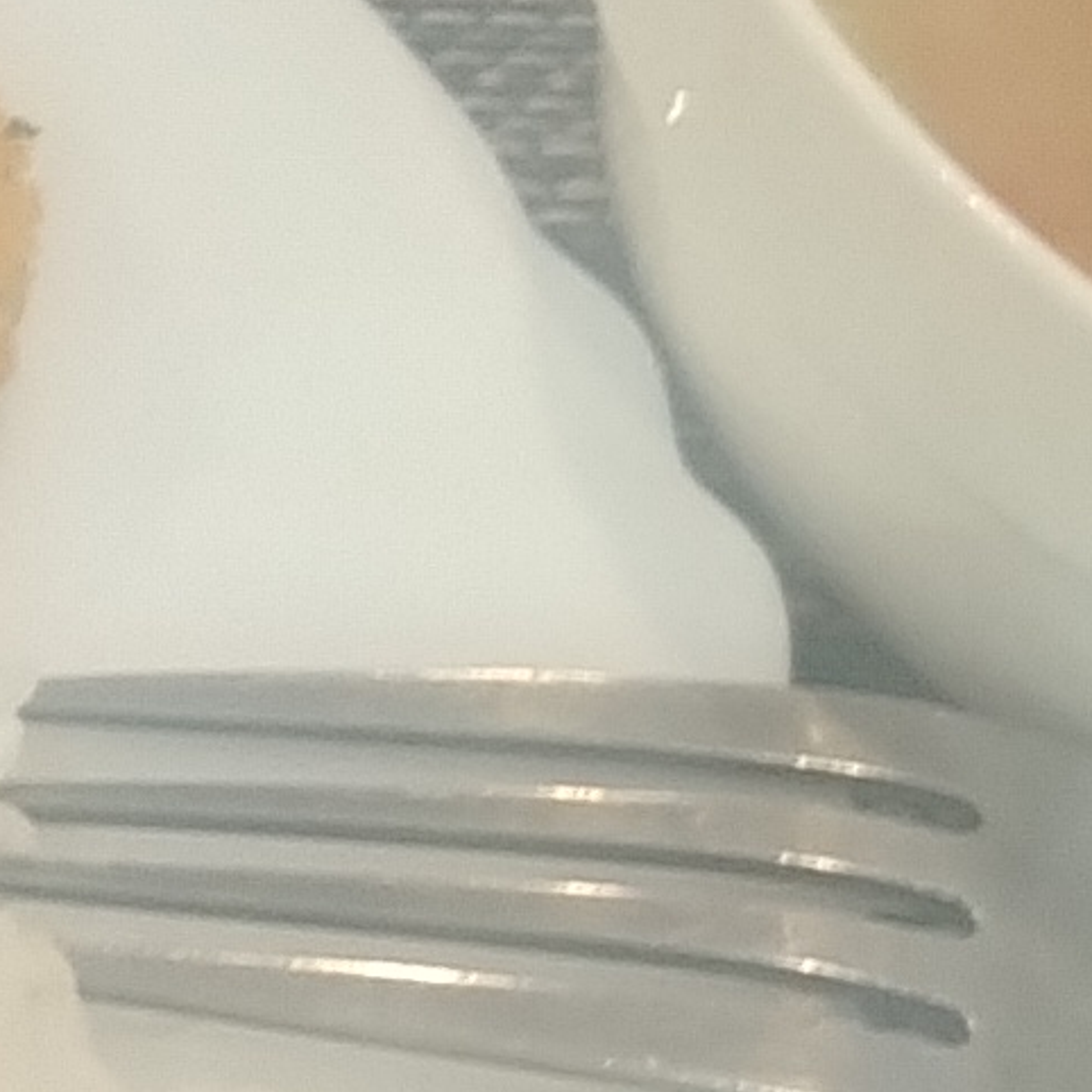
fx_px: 6282
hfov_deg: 8.6
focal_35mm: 176
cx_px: -1896
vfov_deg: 9.9
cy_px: 109
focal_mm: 5.25
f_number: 1.75
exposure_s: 1/33.3
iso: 1759
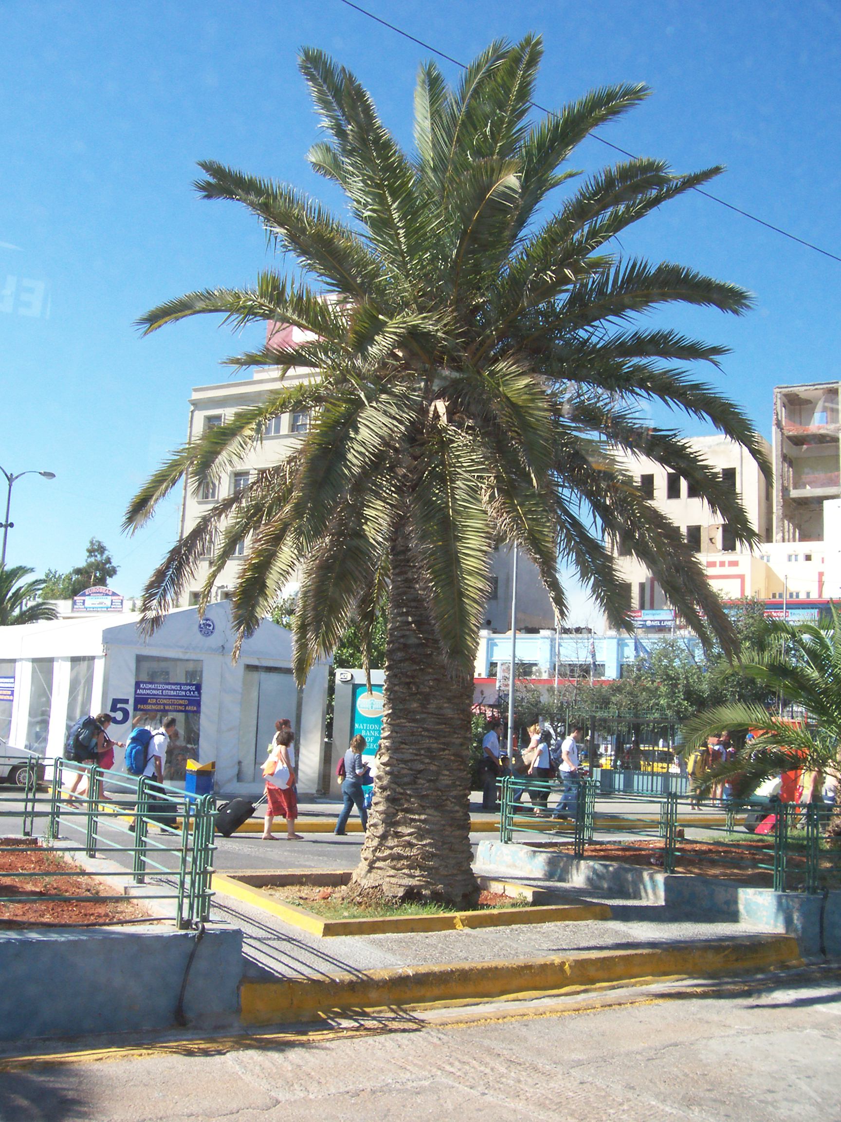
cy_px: 561
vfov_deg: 54.0
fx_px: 1101
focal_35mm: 34
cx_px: 420
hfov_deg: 41.8
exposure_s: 1/225
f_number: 5.1
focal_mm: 5.6
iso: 80
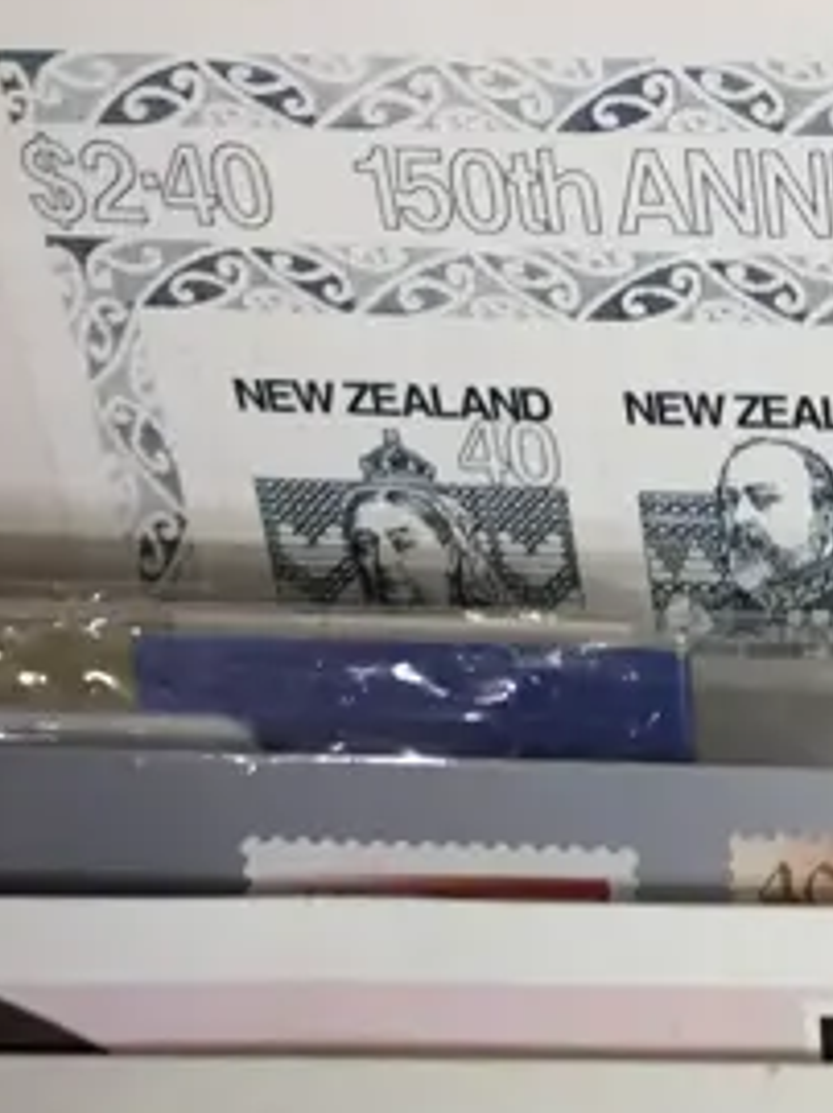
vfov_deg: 17.1
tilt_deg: -66.6
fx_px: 3535
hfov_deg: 12.5
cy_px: 1336
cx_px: 1398
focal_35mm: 110
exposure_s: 1/17
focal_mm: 4.15
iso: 40
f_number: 2.2
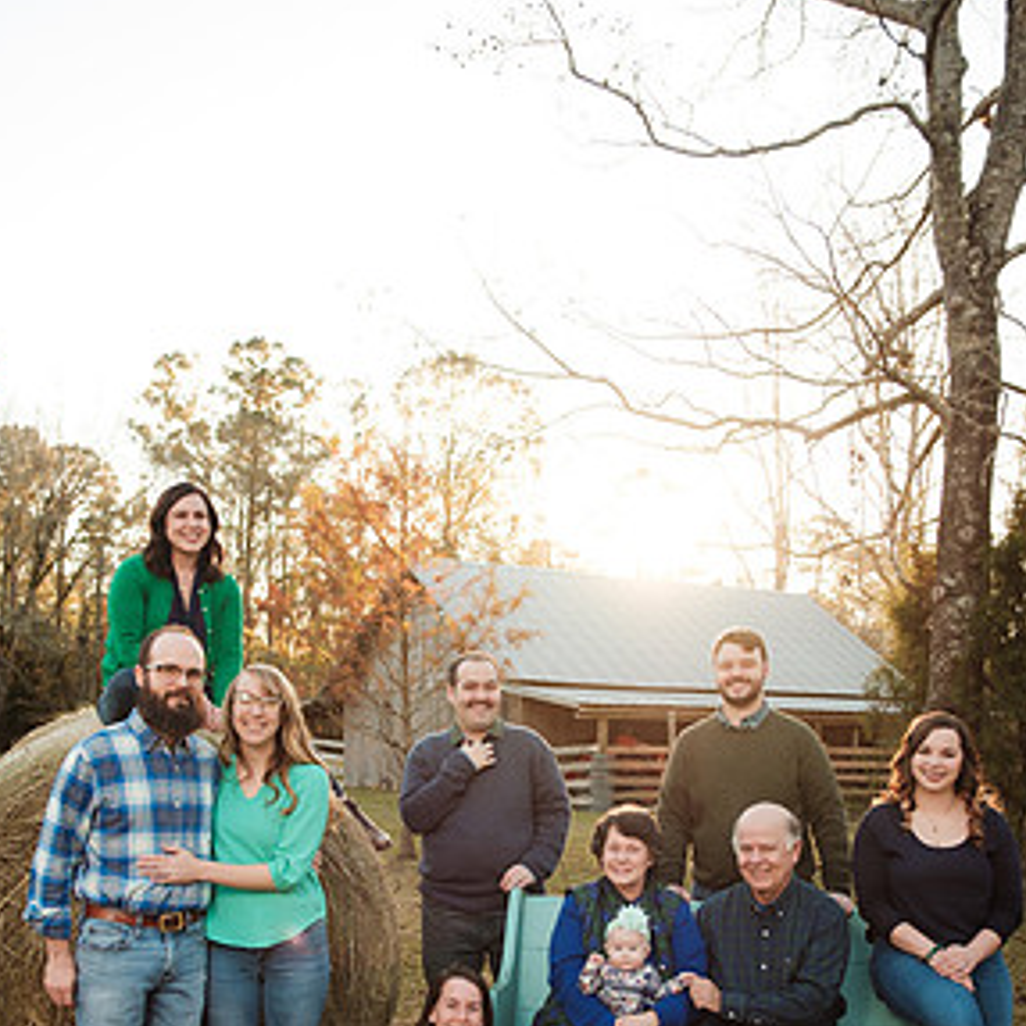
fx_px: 1207
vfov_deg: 44.9
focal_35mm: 36
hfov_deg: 46.0
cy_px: 729
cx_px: 515
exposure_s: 1/250
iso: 200
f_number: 2.8
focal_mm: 18
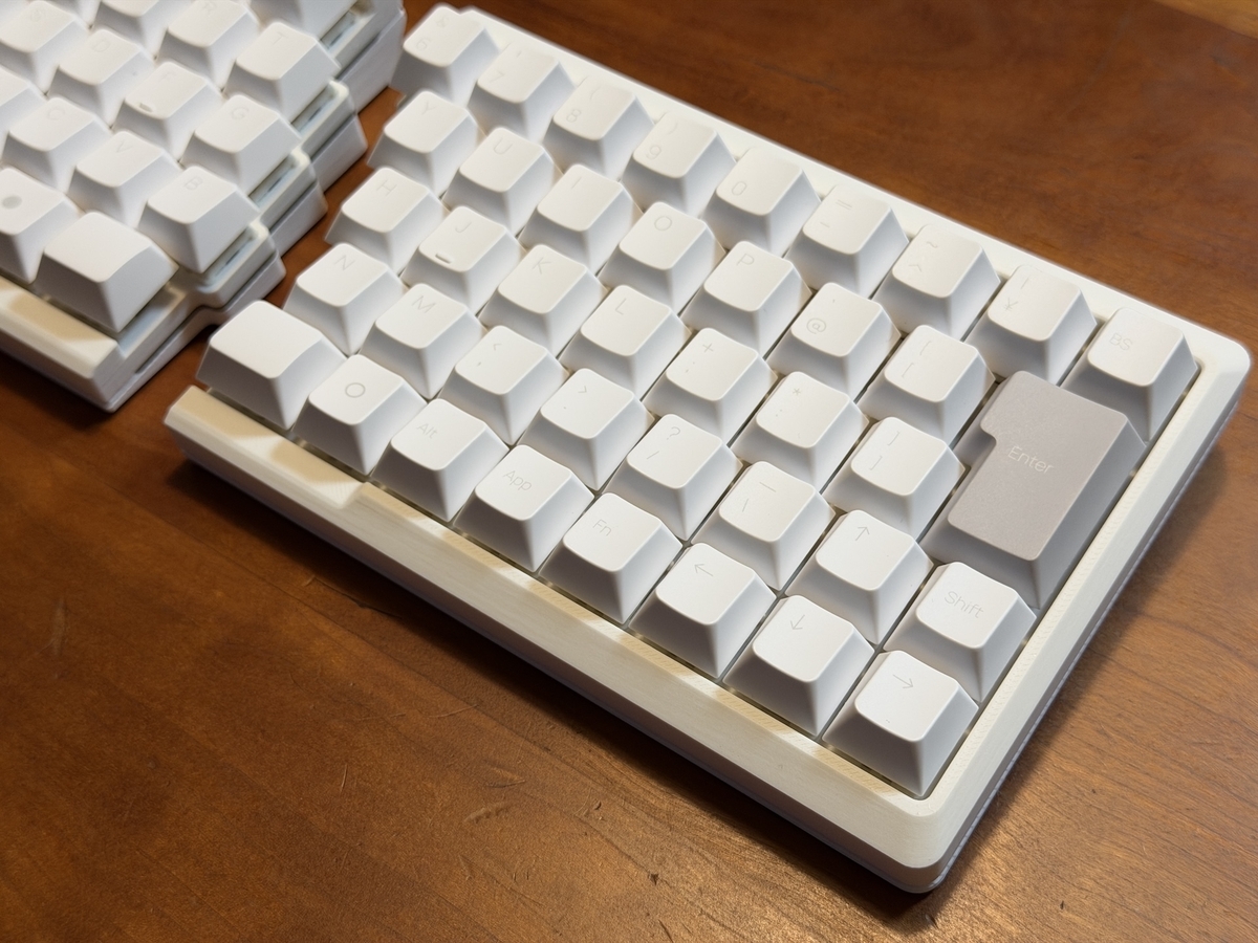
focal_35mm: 48
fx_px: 1744
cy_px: 472
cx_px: 629
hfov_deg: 39.7
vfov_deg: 30.3
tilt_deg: -52.6
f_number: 1.78
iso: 64
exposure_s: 1/100
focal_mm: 6.76
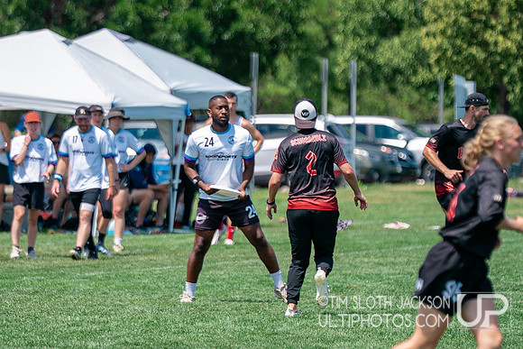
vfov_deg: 3.1
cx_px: 241
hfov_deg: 4.7
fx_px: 6395
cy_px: 187
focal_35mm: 440
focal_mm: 200
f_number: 2.8
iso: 250
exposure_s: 1/3200
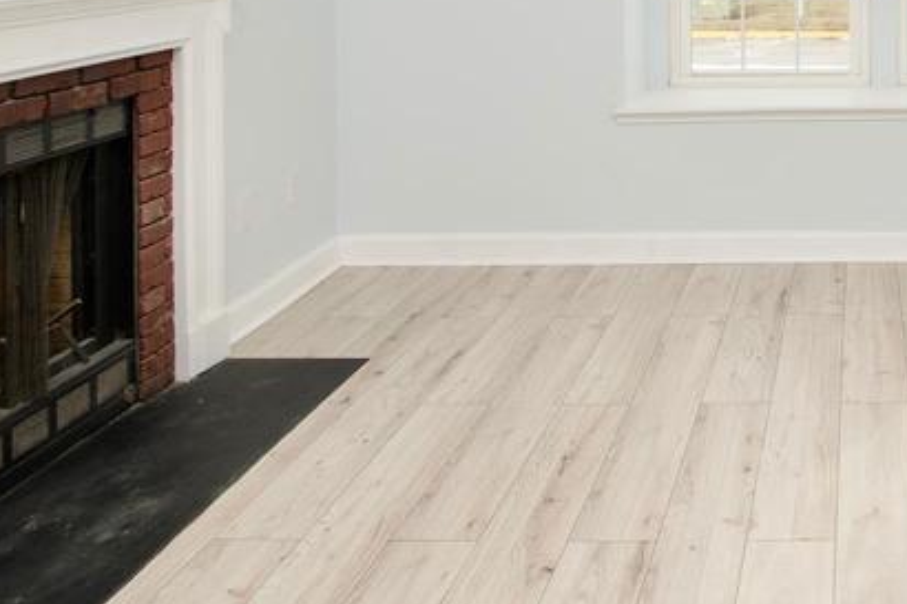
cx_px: 830
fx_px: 1007
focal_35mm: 40
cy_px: -127
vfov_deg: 28.8
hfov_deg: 43.9
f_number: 7.1
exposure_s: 1/200
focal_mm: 11
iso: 320
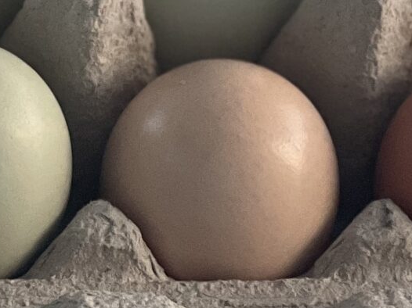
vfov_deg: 3.9
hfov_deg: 5.3
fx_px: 4461
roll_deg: -0.3
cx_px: 43
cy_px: -250
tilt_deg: -6.1
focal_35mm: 375
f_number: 2.8
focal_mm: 9
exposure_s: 1/62
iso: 250
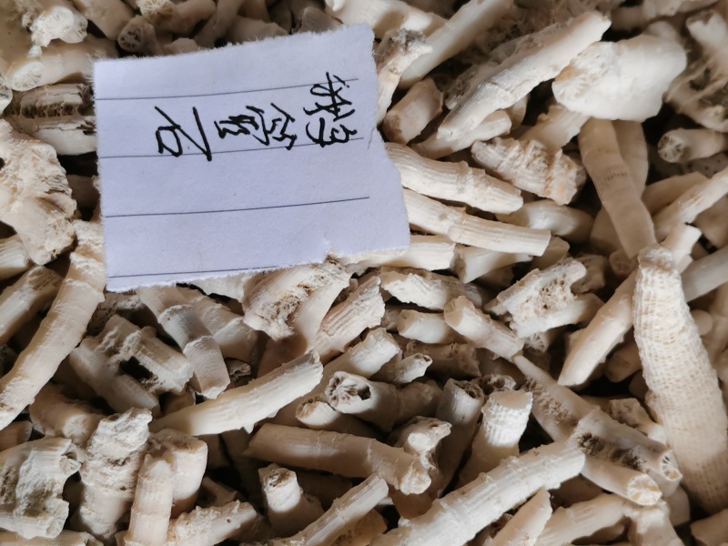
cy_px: 273
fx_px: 1872
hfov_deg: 22.0
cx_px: 364
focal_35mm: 89
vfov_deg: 16.6
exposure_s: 1/100
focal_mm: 5.58
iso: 100
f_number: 1.8
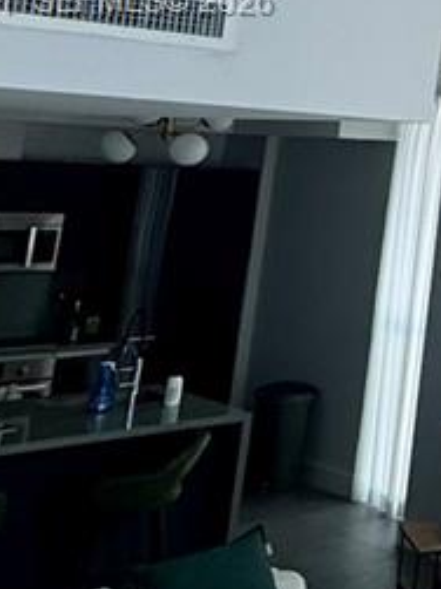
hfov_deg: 16.4
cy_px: 5
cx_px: 894
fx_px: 1139
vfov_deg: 27.4
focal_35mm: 67
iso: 40
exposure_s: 1/211
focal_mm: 2.22
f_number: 2.2
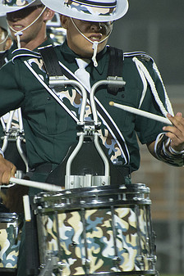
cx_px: 94
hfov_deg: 2.0
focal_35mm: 684
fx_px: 5254
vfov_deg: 3.0
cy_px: 144
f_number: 5.6
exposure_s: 1/160
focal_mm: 300
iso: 4000
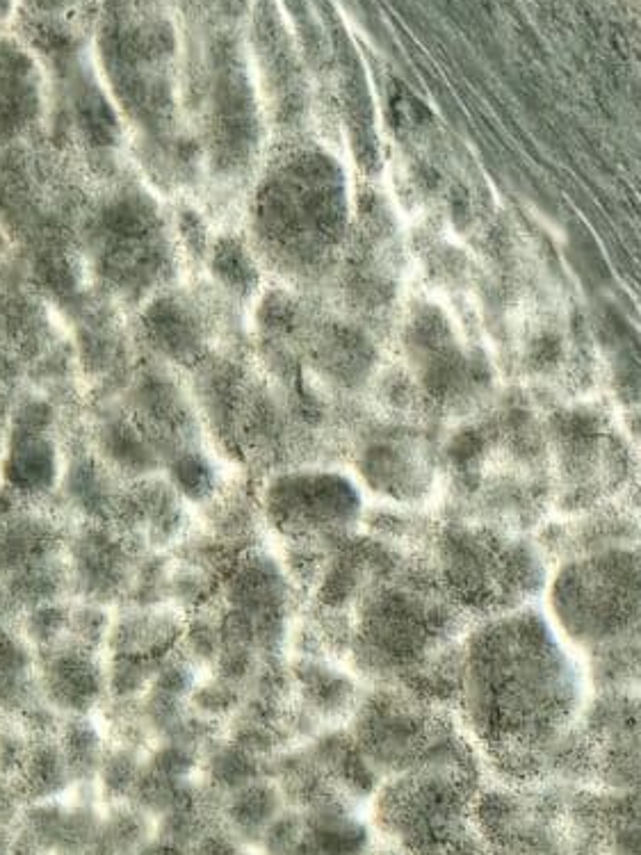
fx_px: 4051
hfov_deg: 8.9
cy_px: 1117
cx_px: -155
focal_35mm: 164
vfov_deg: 11.7
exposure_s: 1/17544
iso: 80
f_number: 1.78
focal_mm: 6.76
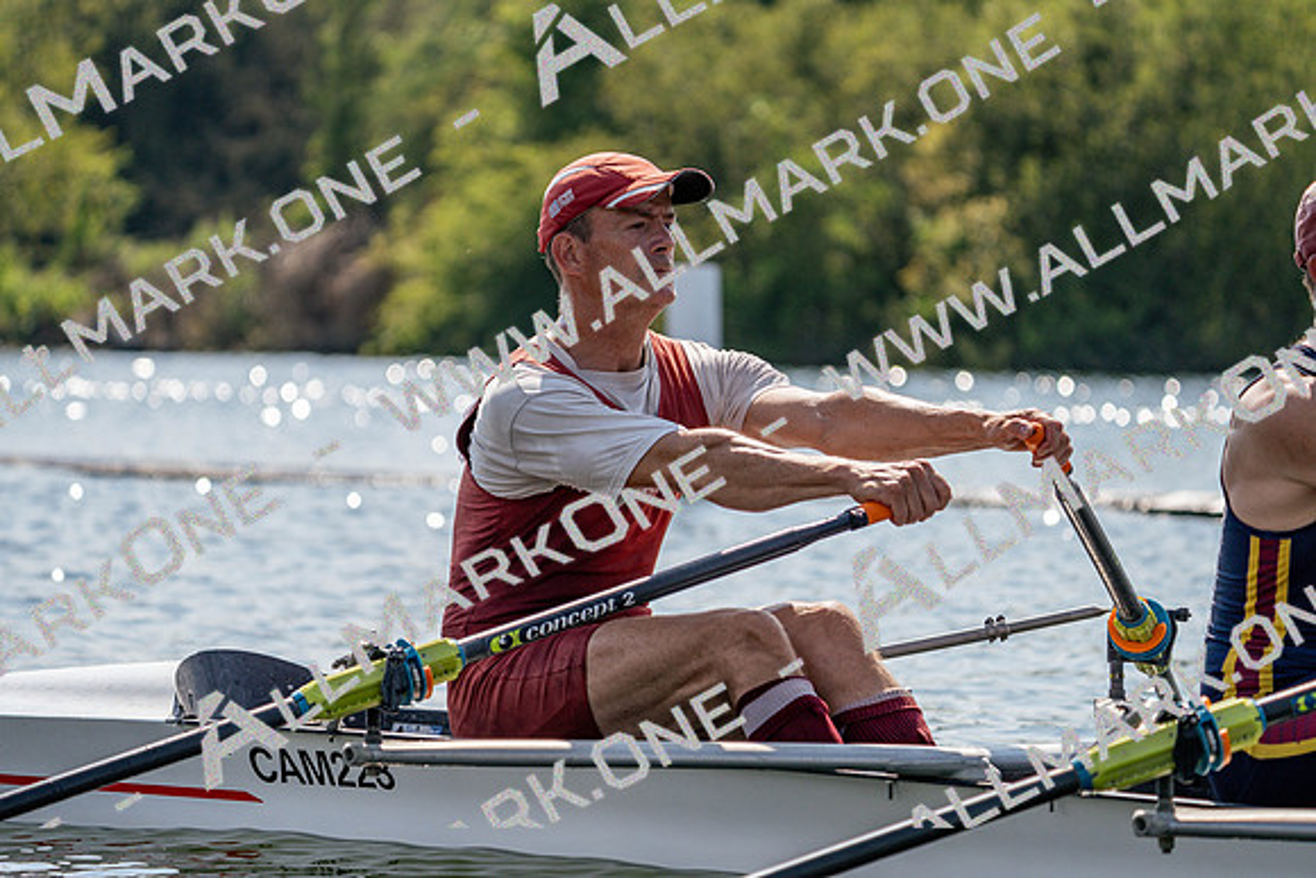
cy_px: 439
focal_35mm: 200
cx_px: 658
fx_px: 7312
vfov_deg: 6.9
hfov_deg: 10.3
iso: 200
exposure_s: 1/1600
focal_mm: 200
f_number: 5.6
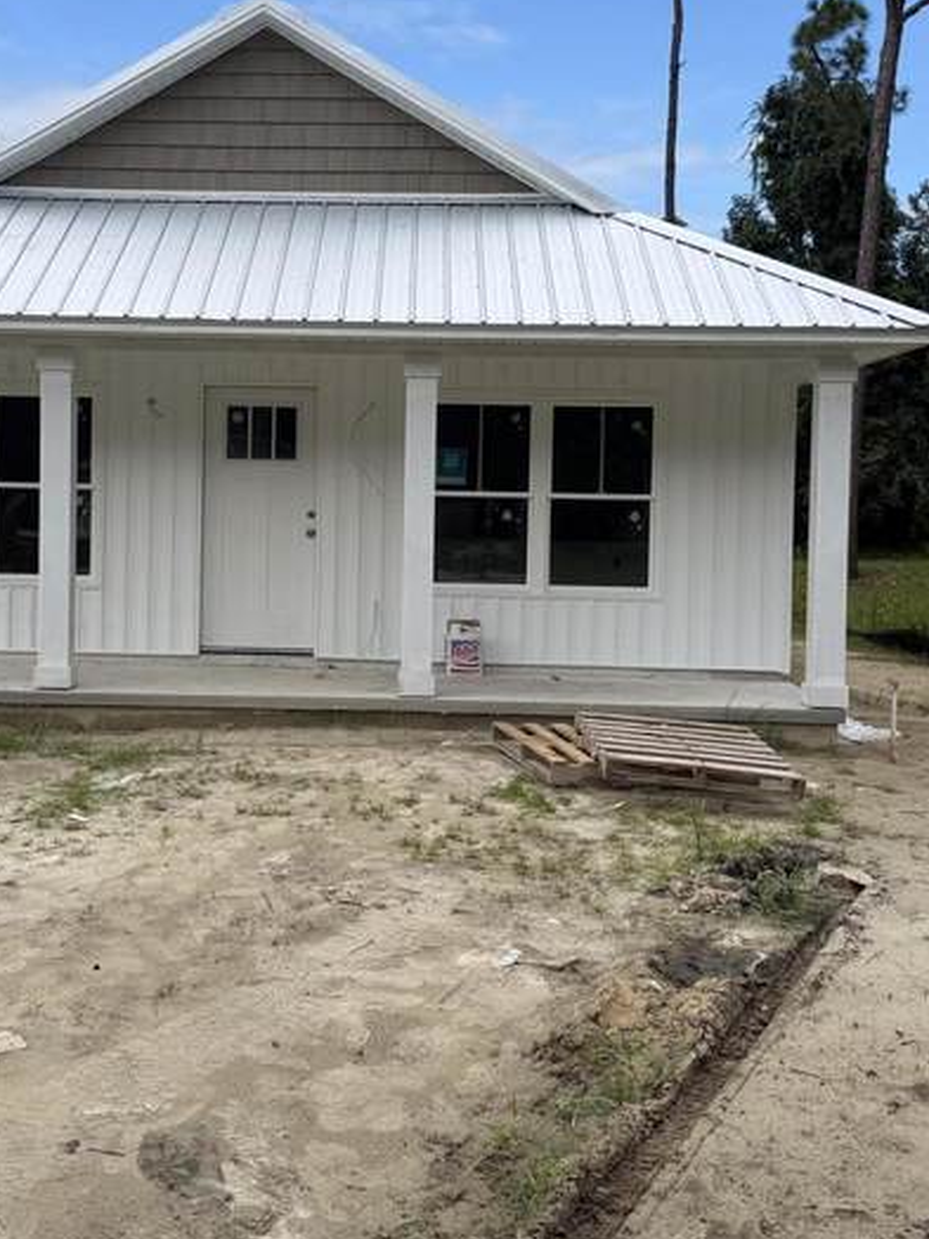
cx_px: 347
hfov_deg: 32.7
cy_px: 534
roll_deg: -0.4
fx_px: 1574
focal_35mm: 44
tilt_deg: -2.4
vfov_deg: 42.8
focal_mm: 6.76
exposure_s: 1/3021
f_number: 1.78
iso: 80
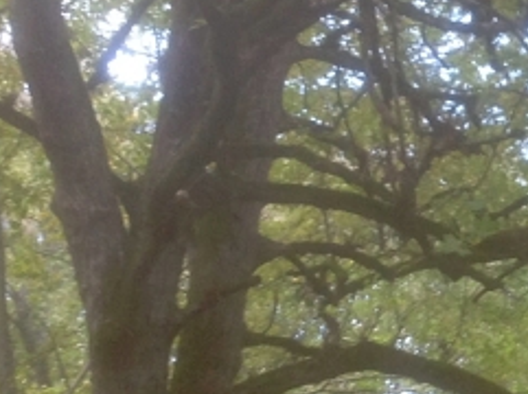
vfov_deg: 9.9
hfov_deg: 13.1
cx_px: 550
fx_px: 2269
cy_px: 314
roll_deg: +2.1
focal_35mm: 149
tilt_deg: +11.1
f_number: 2.4
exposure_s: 1/30
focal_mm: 4.28
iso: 50
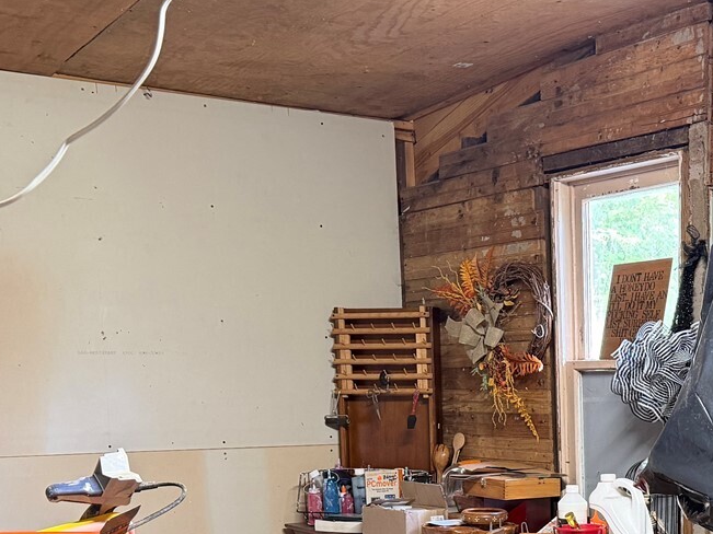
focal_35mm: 59
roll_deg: +1.6
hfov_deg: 31.3
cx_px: 631
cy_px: 545
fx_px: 1215
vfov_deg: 23.7
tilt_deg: -7.8
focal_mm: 6.76
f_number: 1.78
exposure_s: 1/60
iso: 320
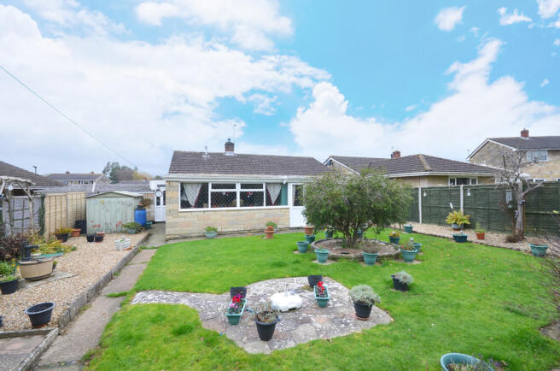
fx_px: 233
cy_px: 186
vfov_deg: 77.0
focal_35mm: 15
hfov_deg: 100.5
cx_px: 280
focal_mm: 10
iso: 400
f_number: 8
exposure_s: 1/80
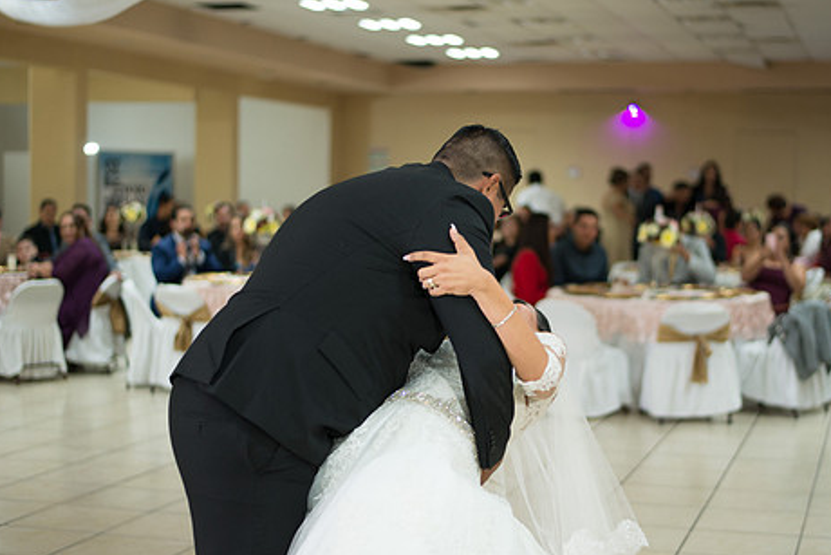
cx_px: 472
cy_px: 303
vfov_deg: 21.6
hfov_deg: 31.8
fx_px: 1455
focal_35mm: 63
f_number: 1.8
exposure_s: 1/125
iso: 800
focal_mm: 50
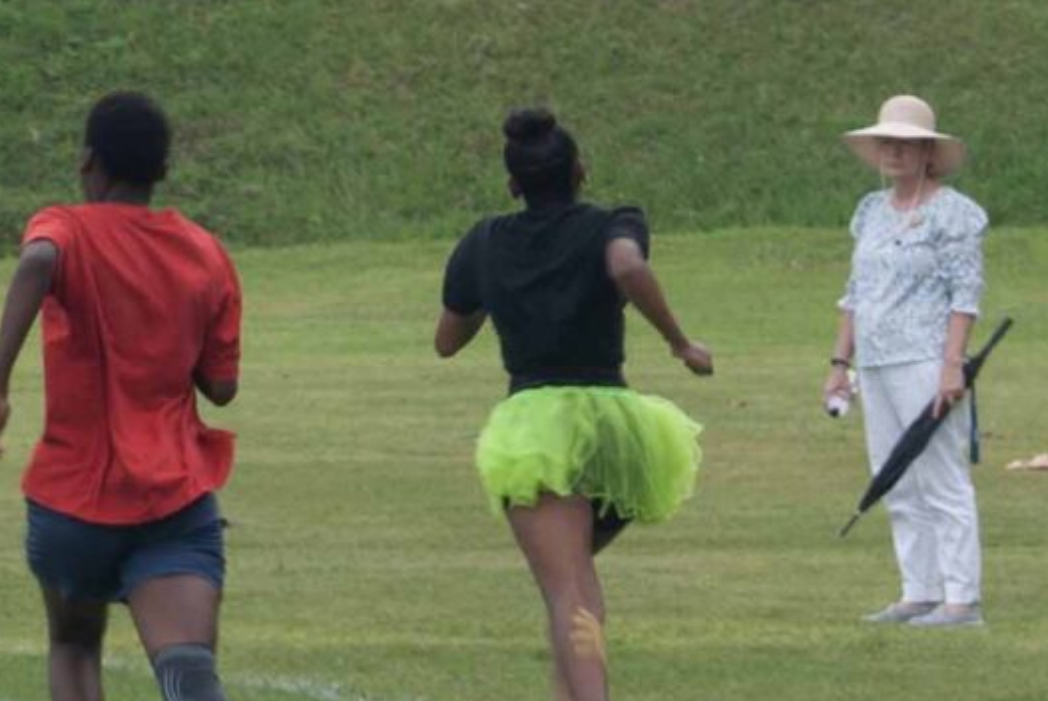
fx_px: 11699
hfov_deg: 5.1
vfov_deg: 3.4
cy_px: -540
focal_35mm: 401
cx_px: -12
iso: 100
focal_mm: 55
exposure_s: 1/125
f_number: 5.6
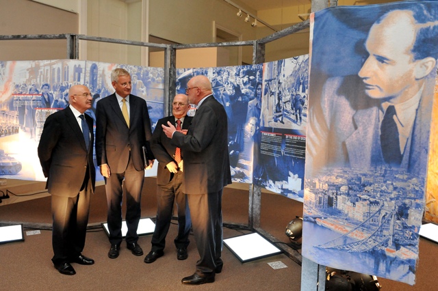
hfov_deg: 69.4
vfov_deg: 49.5
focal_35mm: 26
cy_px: 146
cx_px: 219
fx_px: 316
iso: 4000
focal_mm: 26
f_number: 5
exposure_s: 1/60
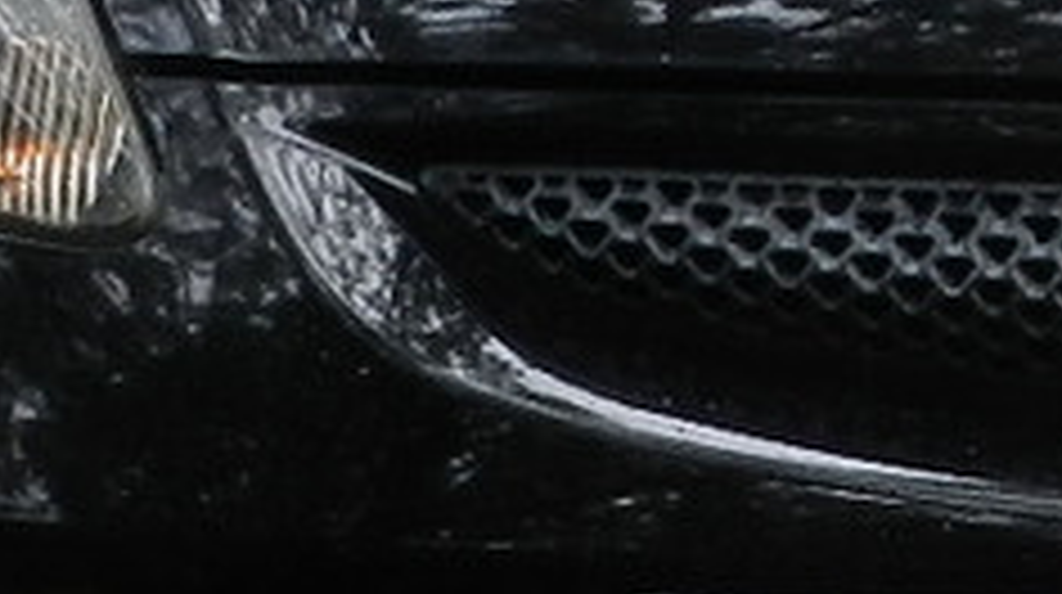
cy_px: -279
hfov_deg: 6.1
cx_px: 1202
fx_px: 9927
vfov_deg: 3.4
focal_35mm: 353
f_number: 4.4
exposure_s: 1/50
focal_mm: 9.4
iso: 160
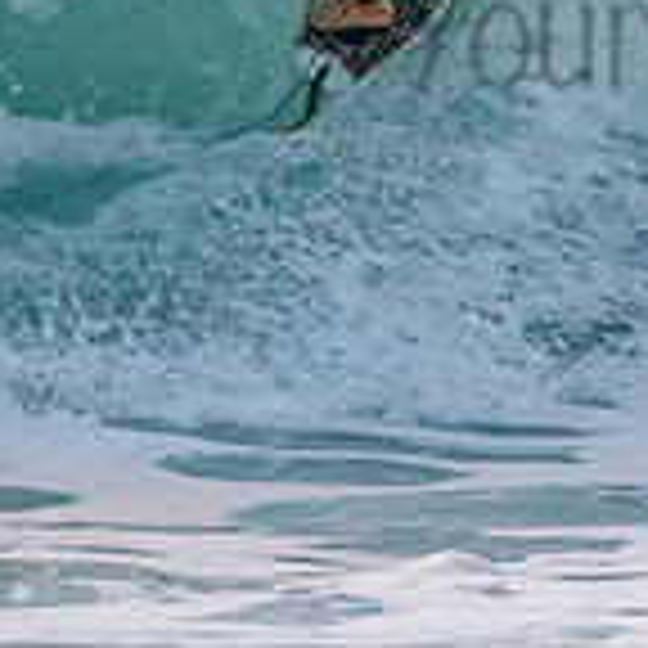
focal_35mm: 2569
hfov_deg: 0.7
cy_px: -16
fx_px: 54409
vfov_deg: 0.7
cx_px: 860
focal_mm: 500
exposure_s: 1/1250
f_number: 5.6
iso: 2800
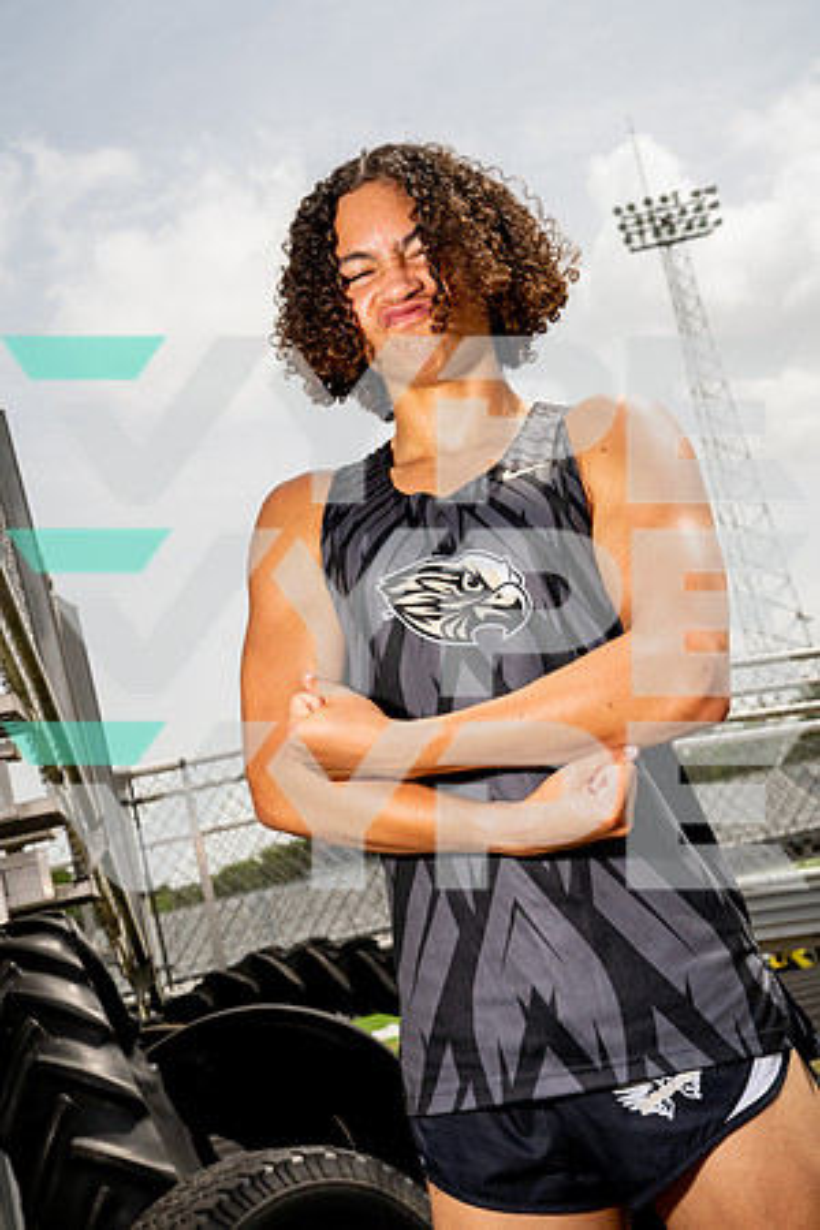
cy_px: 615
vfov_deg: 32.4
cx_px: 410
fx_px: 2118
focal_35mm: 62
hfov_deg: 21.9
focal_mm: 62
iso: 100
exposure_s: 1/320
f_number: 10
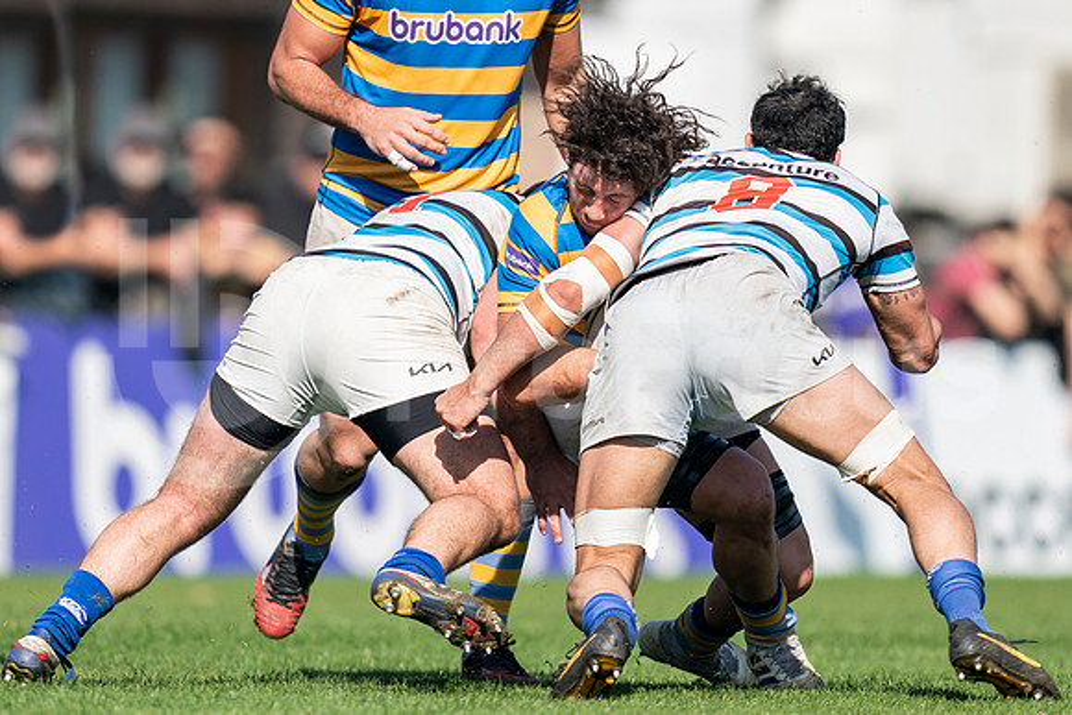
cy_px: 282
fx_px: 27774
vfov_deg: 1.5
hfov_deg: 2.2
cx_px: 497
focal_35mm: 933
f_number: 2.8
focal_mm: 400
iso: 100
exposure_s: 1/1250
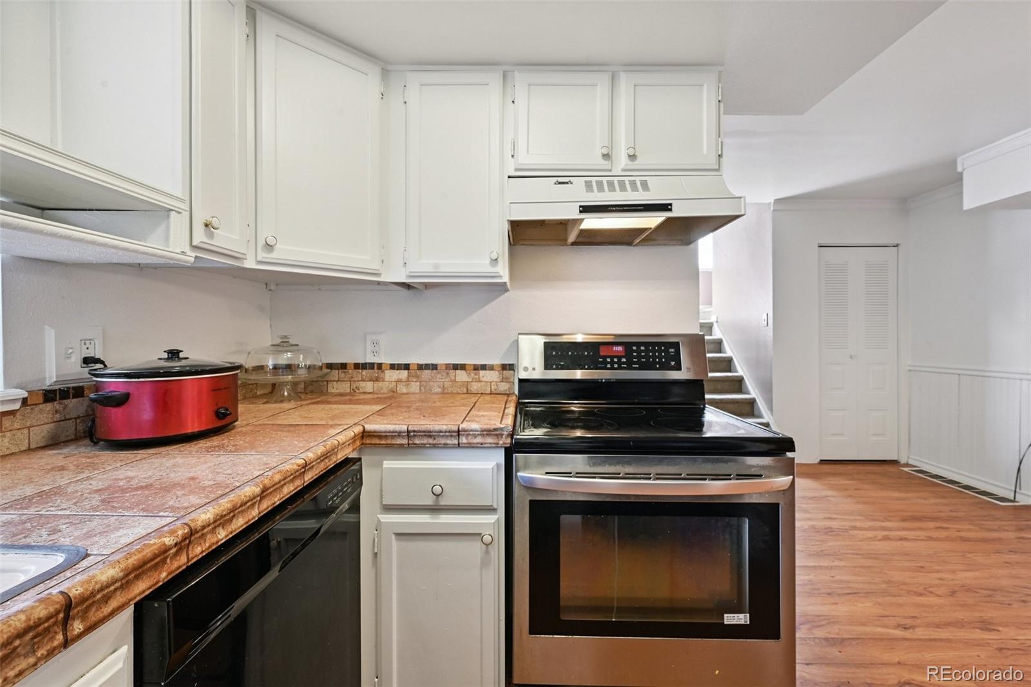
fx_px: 401
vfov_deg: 81.2
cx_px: 516
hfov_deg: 104.3
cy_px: 344
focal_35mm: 14
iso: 400
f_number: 10
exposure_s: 1/4
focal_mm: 14
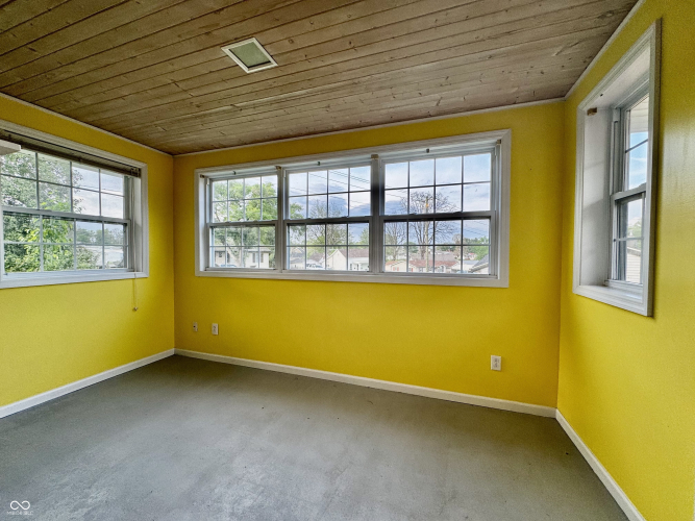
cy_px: 260
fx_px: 281
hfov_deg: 102.1
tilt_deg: -1.9
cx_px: 348
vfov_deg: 85.7
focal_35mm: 14
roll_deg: -0.8
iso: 50
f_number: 2.2
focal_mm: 2.22
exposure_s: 1/120
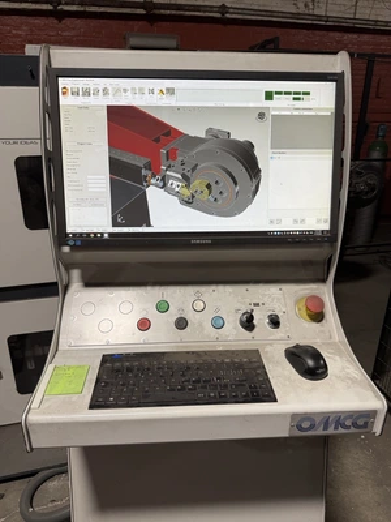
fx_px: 361
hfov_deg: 56.8
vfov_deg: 71.6
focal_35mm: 24
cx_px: 196
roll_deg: -0.5
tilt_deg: -21.5
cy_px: 261
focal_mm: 6.76
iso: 125
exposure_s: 1/120
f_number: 1.78
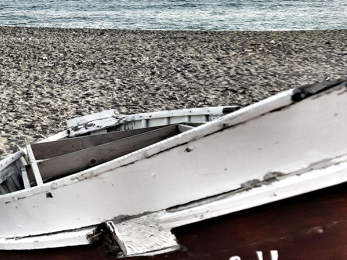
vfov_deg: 19.4
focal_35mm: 76
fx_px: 762
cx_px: -80
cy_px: 129
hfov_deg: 23.3
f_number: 1.7
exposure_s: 1/761
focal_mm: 3.93
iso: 40
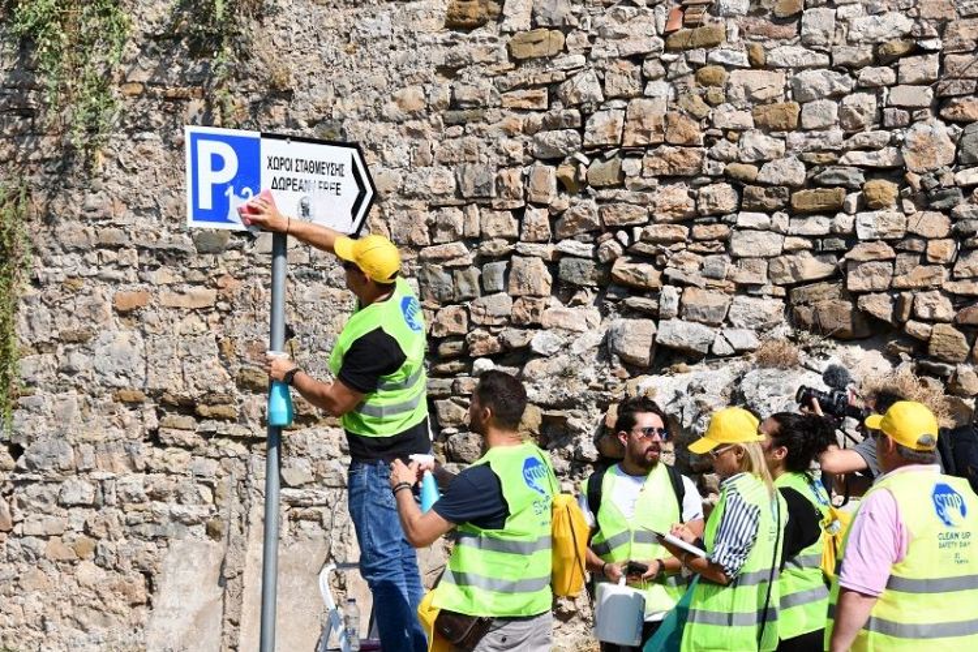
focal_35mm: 97
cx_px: 489
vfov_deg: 14.1
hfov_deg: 21.0
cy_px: 326
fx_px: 2635
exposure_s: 1/320
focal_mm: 65
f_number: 9
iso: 100
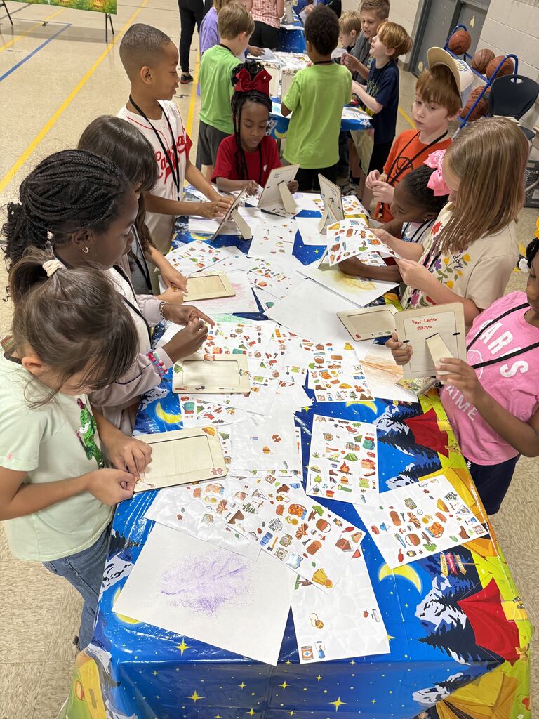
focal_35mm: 24
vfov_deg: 71.6
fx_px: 498
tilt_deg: -40.9
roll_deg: -6.8
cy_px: 360
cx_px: 270
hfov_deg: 56.8
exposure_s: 1/121
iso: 200
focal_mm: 6.76
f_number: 1.78
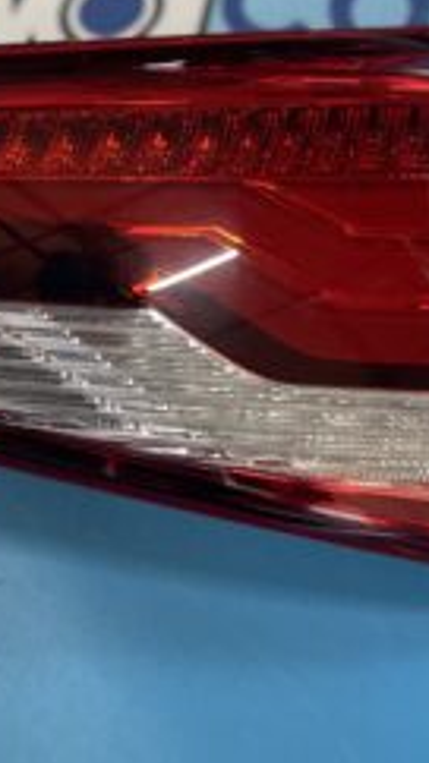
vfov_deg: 29.9
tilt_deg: -55.7
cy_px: 52
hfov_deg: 17.8
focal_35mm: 67
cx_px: 79
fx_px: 1356
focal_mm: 5.1
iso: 125
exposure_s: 1/96
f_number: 1.6
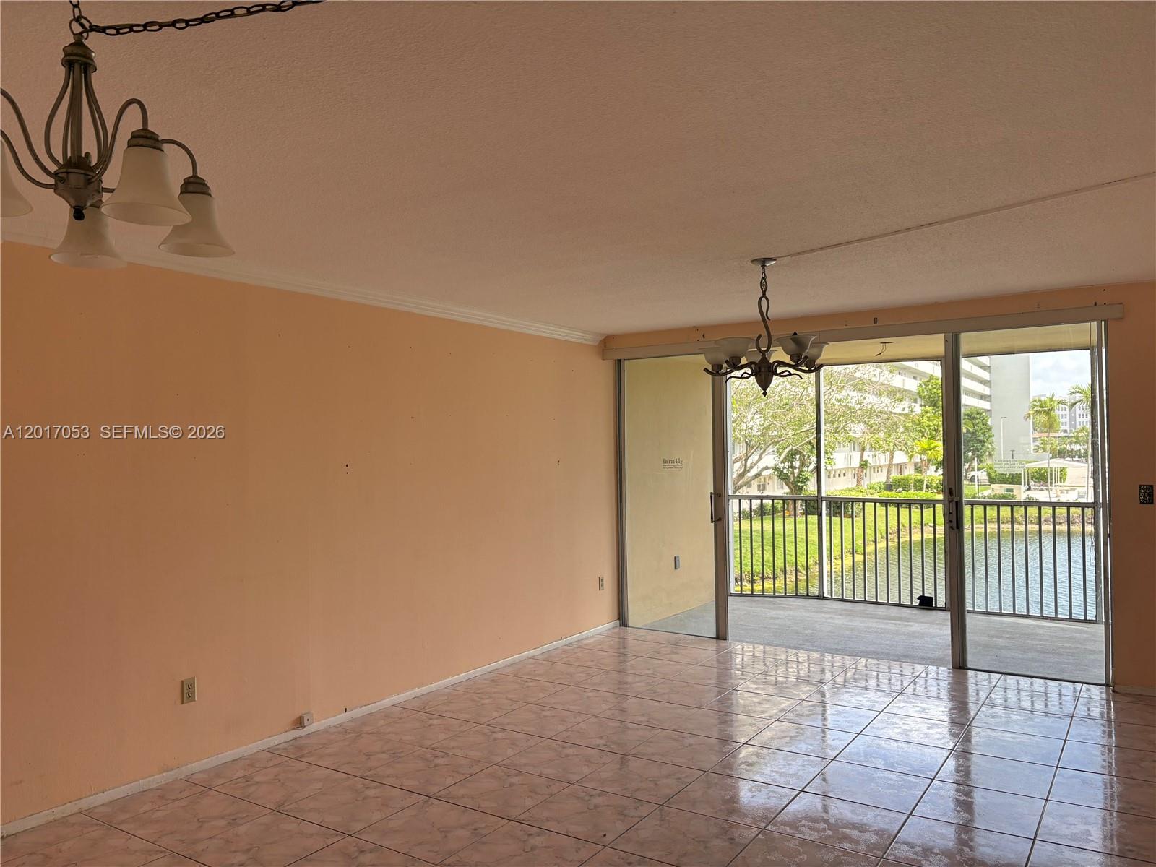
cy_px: 434
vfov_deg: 53.1
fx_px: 868
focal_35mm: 26
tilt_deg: +1.0
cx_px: 578
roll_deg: +0.1
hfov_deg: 67.3
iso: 64
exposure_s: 1/419
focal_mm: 5.96
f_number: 1.6
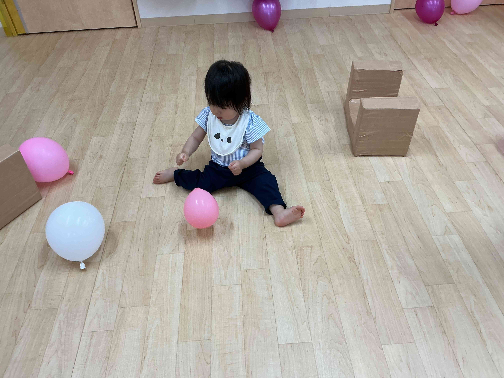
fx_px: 422
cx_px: 252
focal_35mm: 29
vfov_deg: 48.2
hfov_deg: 61.7
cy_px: 189
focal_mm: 3
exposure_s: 1/120
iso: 40
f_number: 1.8
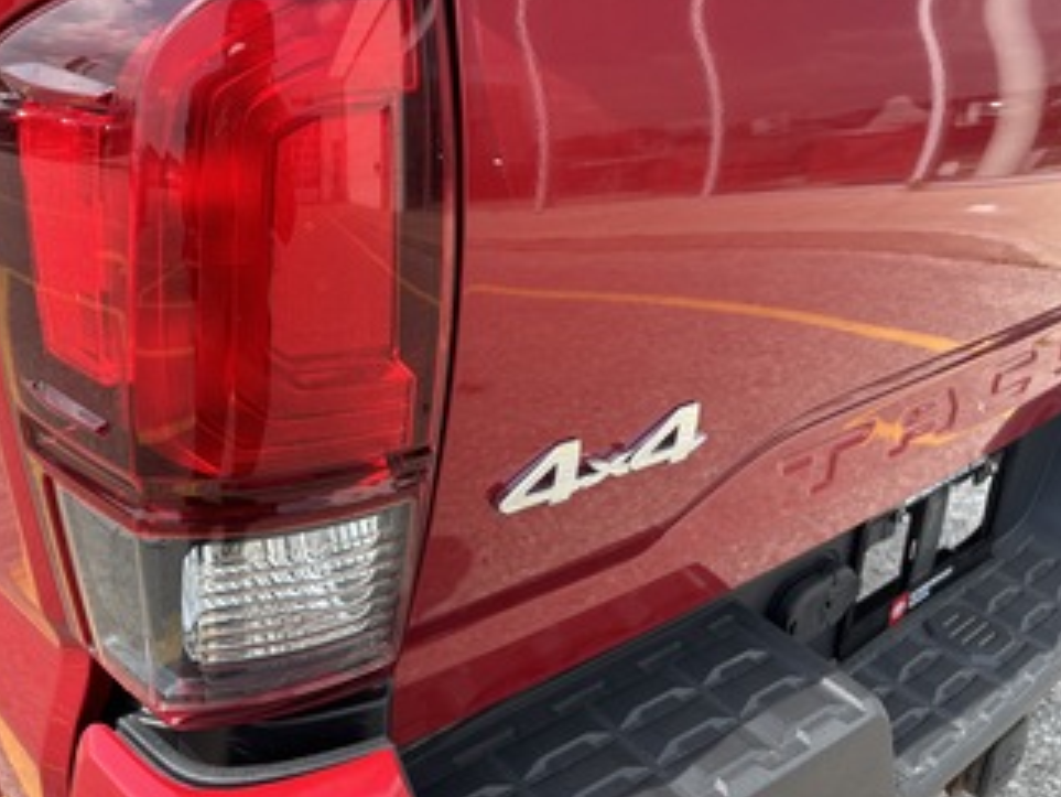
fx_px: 1043
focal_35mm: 34
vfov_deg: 41.7
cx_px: 407
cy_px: 339
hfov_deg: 53.4
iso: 50
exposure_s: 1/961
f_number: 1.6
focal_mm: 5.96
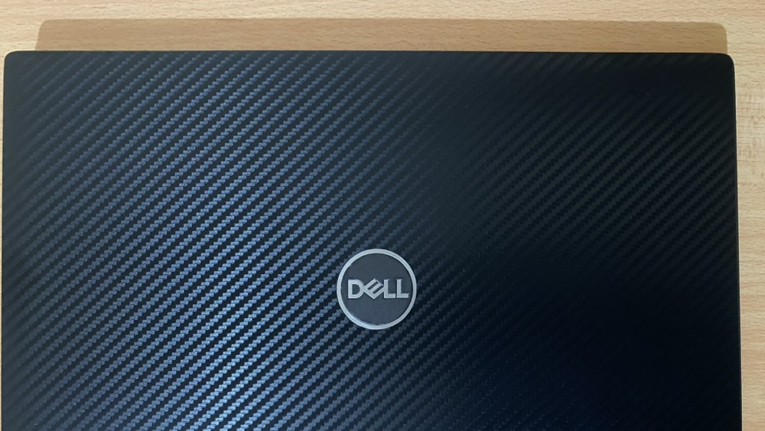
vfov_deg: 39.9
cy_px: 276
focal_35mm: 29
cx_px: 383
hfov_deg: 66.1
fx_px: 588
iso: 800
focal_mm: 4.25
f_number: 1.8
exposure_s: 1/25
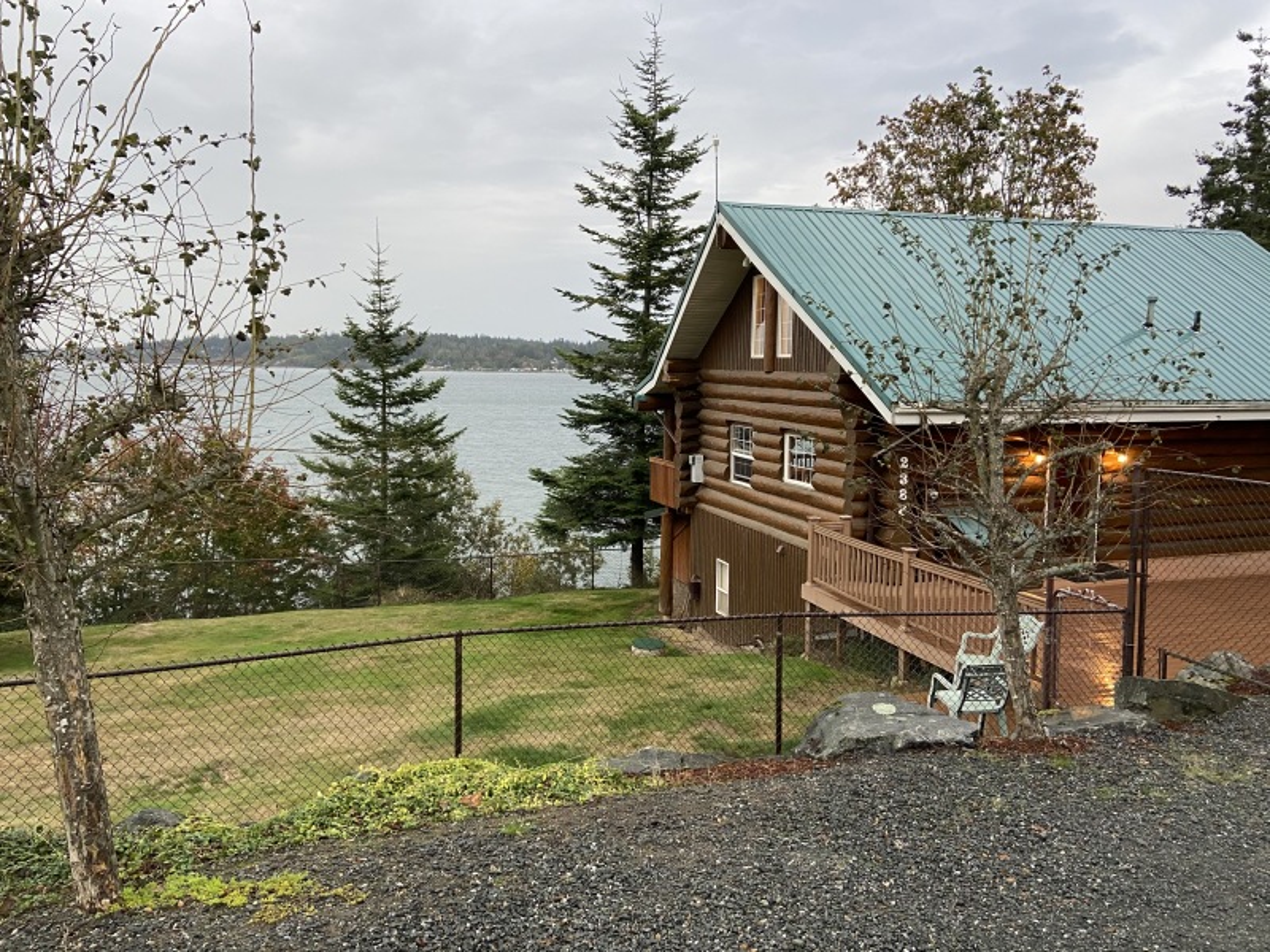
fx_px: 954
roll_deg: +0.2
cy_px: 476
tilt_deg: -6.2
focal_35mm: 26
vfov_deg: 53.1
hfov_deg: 67.3
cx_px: 635
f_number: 1.8
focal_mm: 4.25
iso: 125
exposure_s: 1/60
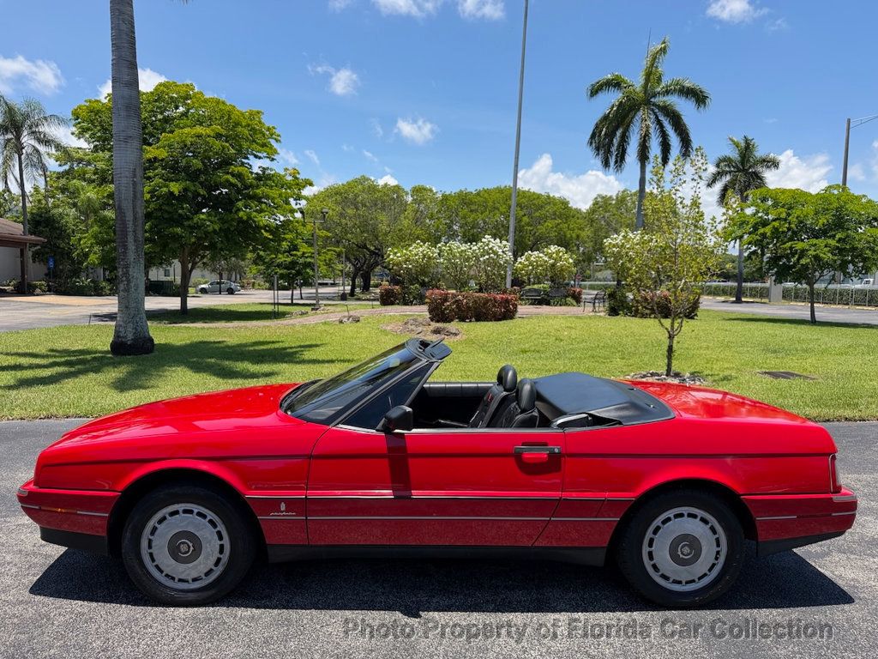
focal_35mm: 24
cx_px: 439
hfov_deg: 71.6
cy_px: 330
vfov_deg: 56.8
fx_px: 609
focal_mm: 6.76
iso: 100
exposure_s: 1/2801
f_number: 1.78
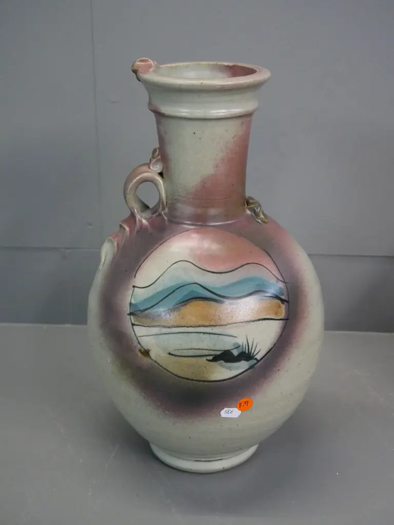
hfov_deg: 29.1
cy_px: 262
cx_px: 197
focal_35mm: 50
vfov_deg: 38.2
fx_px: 759
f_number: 4.5
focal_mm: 25
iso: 3200
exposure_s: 1/160
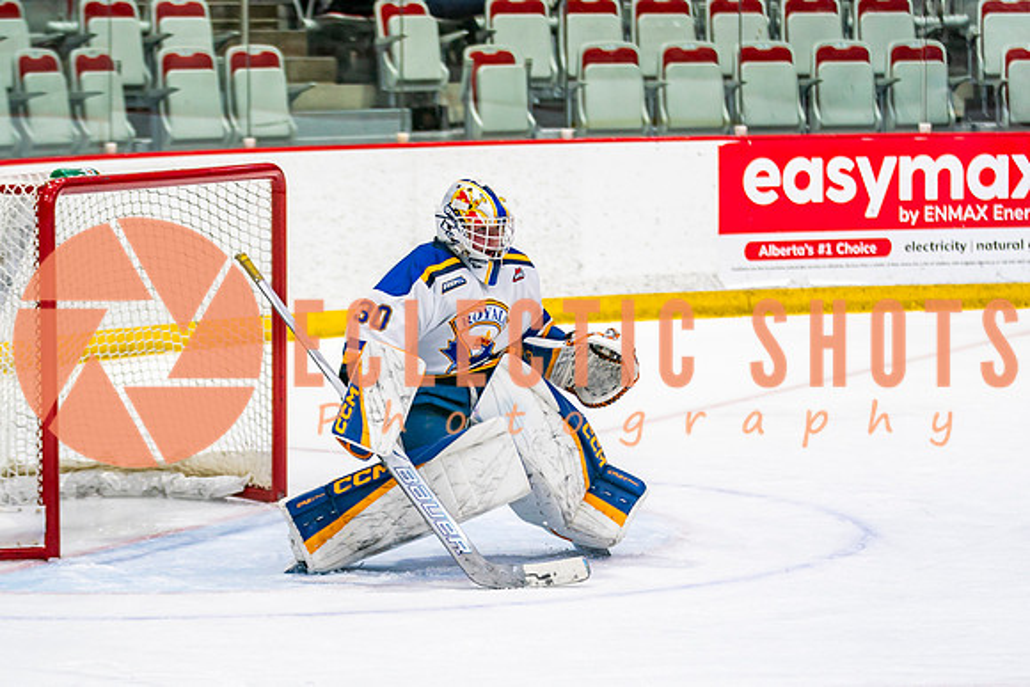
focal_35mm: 167
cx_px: 478
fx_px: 4773
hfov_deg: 12.3
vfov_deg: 8.2
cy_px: 460
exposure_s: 1/640
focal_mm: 105
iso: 400
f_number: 2.8
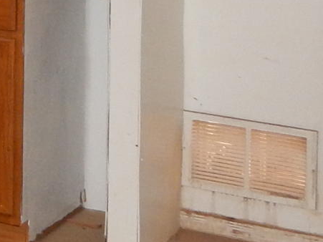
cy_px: -223
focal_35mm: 153
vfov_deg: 9.2
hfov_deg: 11.1
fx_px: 1427
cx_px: -425
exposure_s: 1/30
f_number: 3
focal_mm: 4
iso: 200
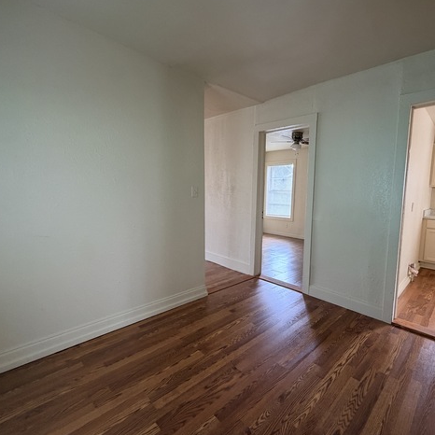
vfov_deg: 84.0
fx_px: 242
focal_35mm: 17
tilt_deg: -3.6
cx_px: 271
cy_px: 214
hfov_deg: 82.4
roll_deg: -1.5
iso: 320
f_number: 2.2
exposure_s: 1/113
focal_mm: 2.22
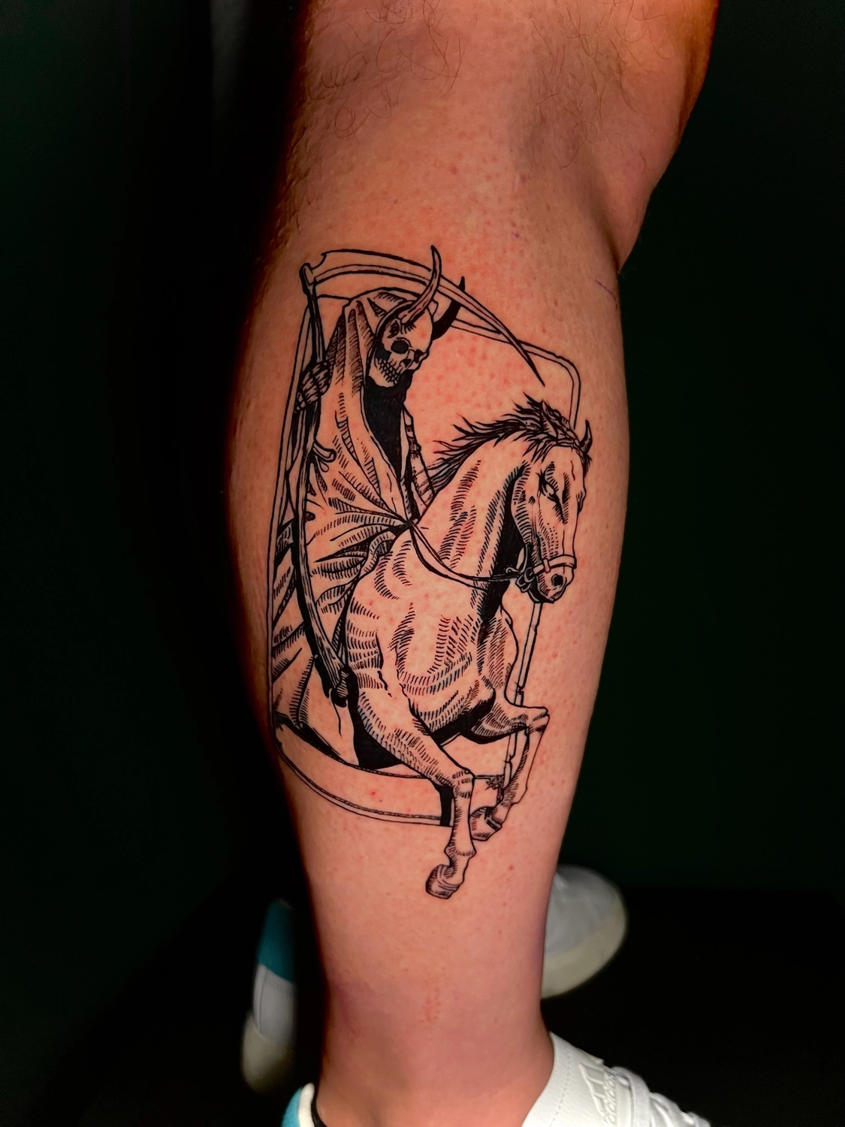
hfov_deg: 53.1
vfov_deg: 67.3
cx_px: 422
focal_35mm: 26
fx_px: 846
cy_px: 564
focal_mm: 5.7
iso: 125
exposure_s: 1/87
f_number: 1.5
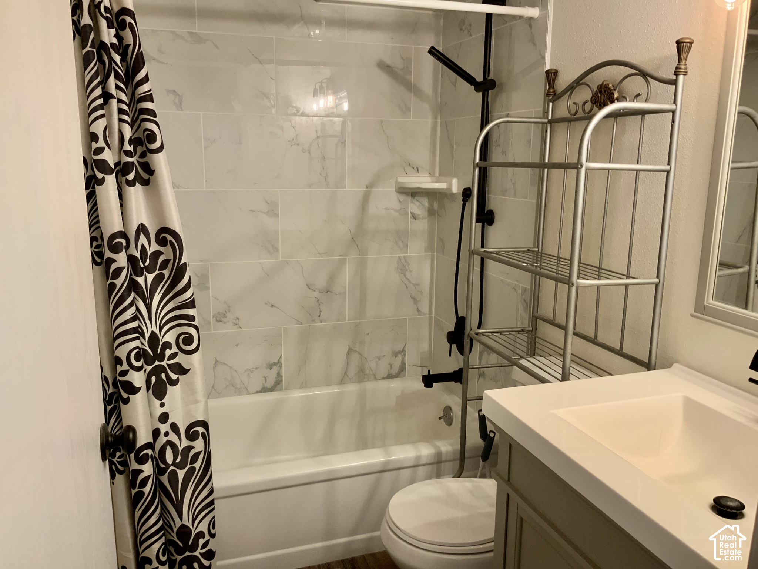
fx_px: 635
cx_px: 379
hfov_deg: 61.7
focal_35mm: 29
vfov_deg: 48.2
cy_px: 284
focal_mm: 3
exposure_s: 1/60
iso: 80
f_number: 1.8
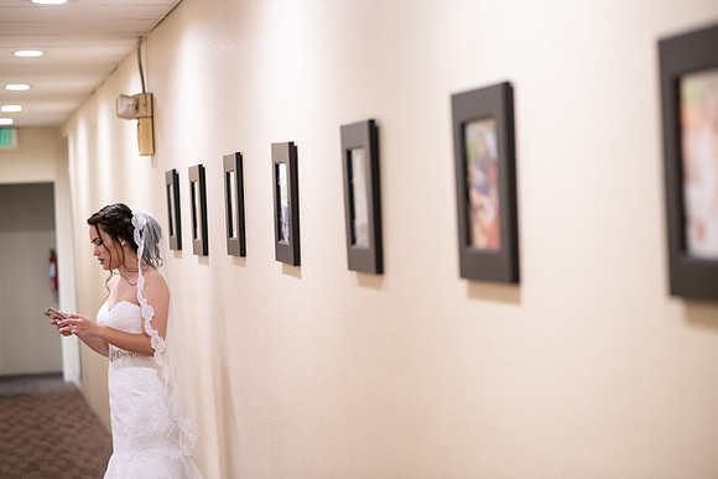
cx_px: 363
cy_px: 230
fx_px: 1763
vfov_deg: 15.5
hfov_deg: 23.0
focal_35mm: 88
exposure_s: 1/250
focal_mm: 85
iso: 3200
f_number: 2.5
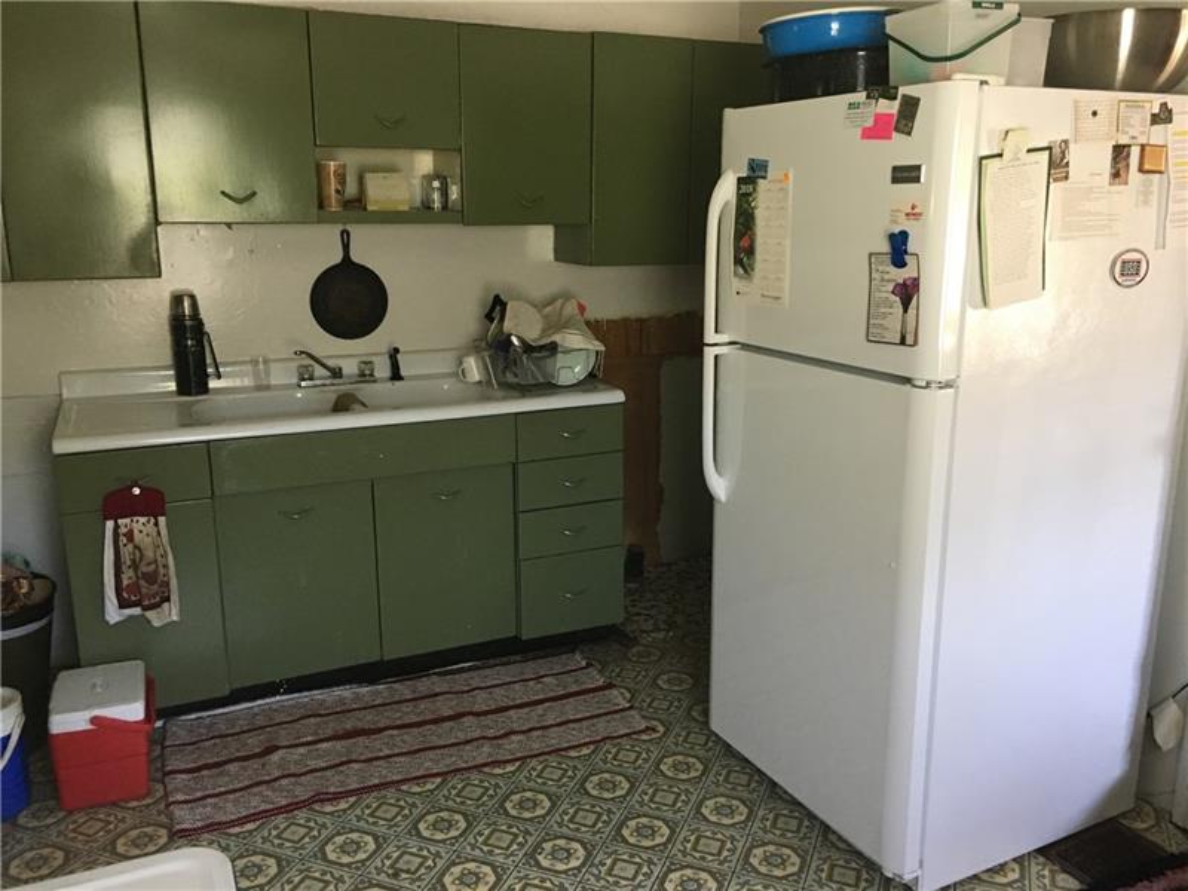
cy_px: 446
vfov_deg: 48.2
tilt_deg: -14.9
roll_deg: +0.0
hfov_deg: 61.7
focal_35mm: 29
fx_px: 995
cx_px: 594
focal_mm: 4.15
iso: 125
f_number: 2.2
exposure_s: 1/30
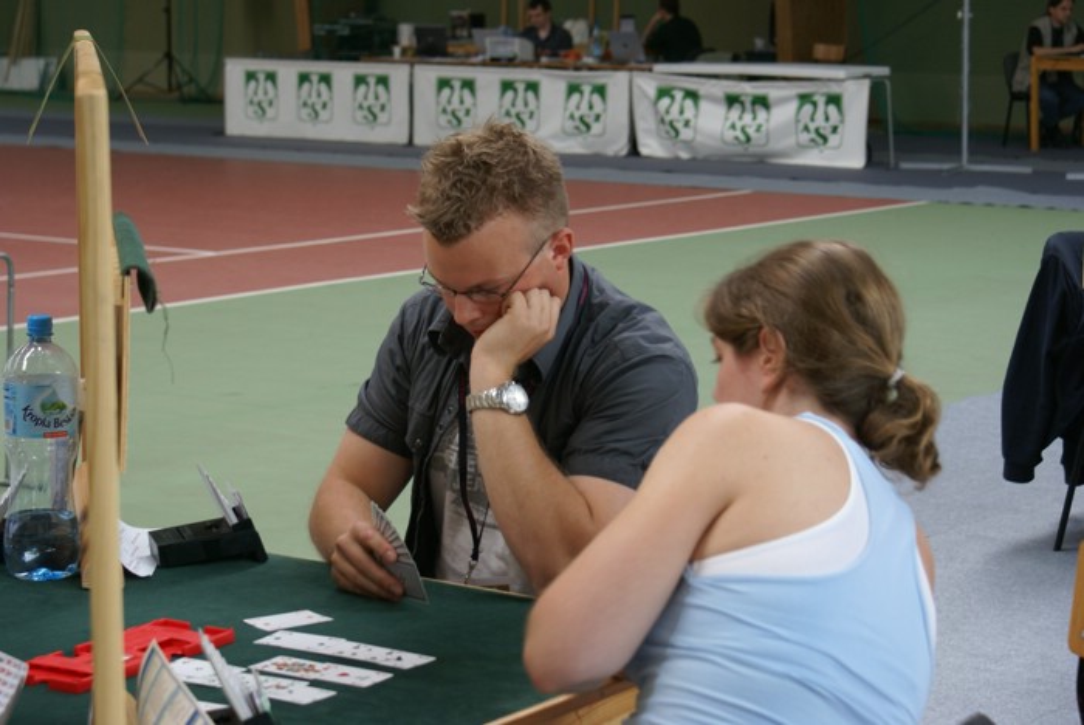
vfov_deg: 16.6
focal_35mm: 82
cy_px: 362
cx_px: 542
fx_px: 2486
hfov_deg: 24.6
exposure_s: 1/25
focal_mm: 55
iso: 200
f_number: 5.6
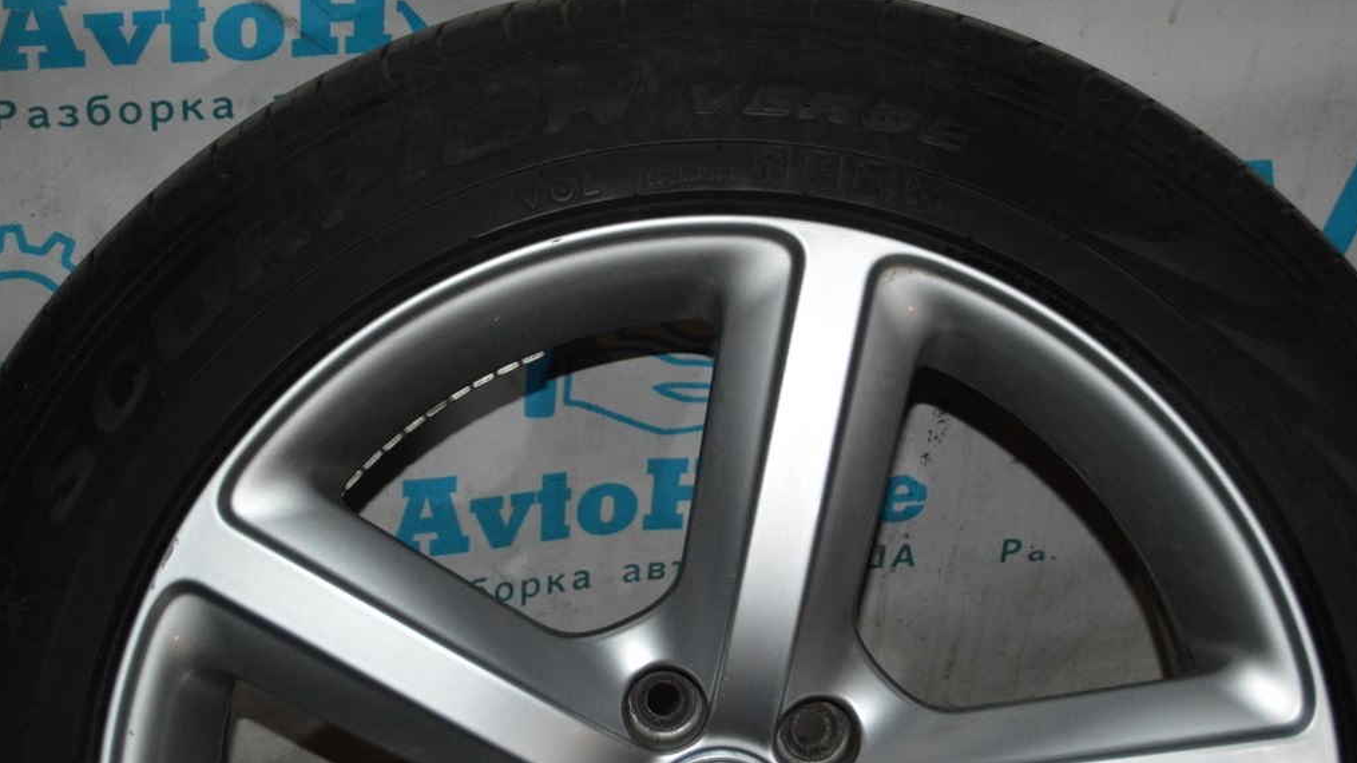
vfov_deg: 15.9
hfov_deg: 27.9
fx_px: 2735
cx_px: 682
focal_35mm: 76
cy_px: 376
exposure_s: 1/60
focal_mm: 48
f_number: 5.3
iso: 3200
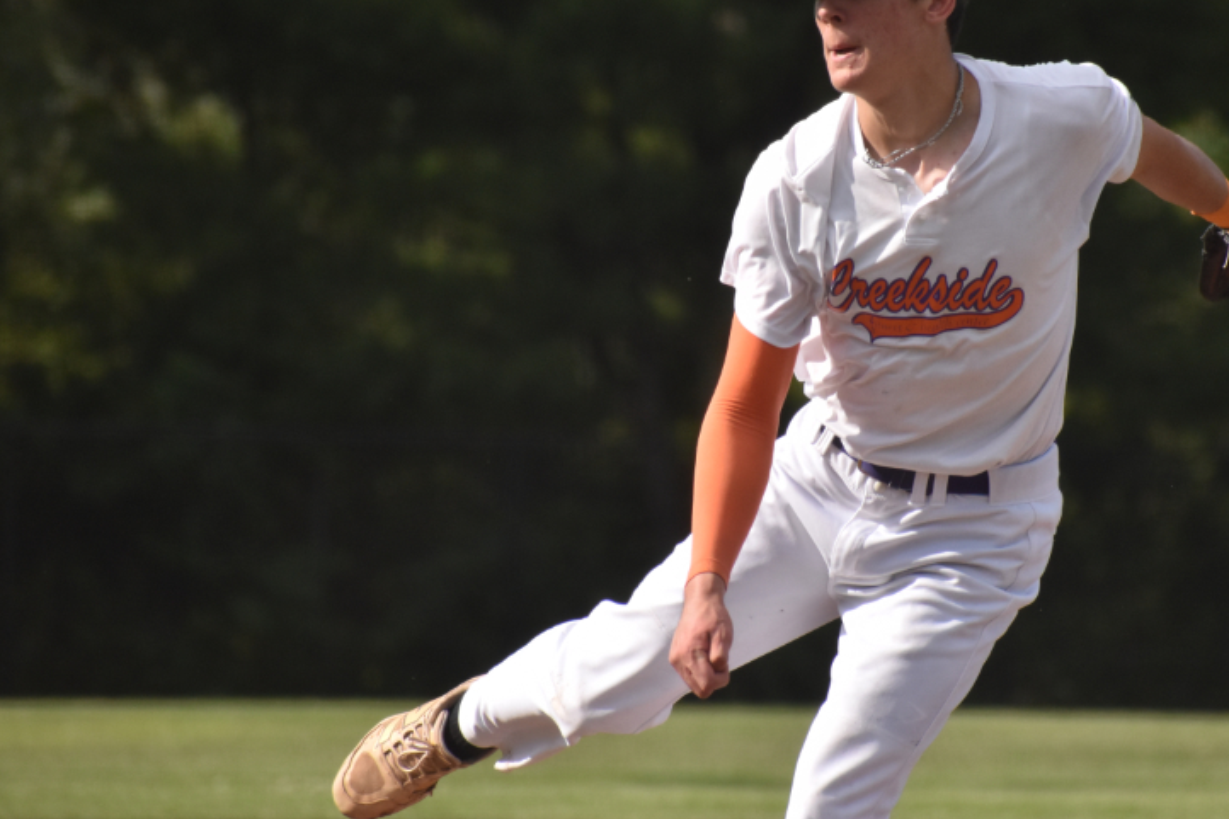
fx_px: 19146
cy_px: 349
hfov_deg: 3.7
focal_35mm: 561
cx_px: 775
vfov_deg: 2.4
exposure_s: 1/4000
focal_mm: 270
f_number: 6
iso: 1000
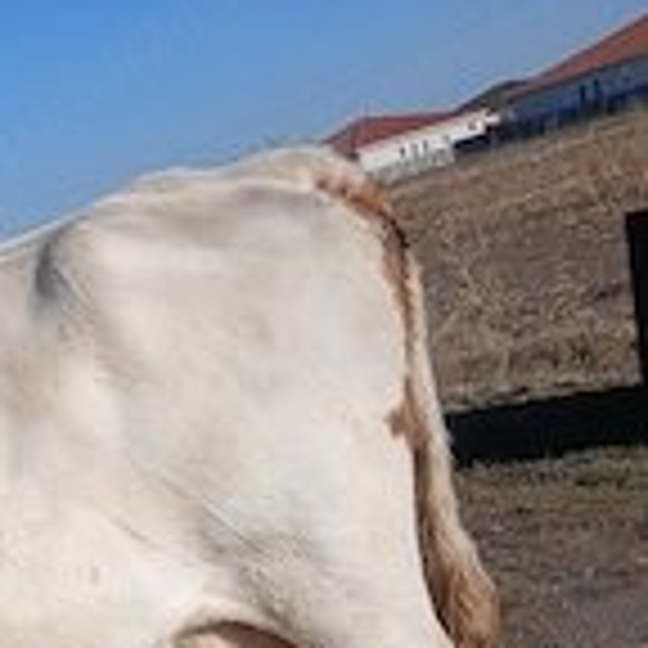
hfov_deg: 25.4
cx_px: -22
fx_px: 1355
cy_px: 819
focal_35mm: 64
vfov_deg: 24.0
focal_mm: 3.98
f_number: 1.8
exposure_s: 1/910
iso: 20
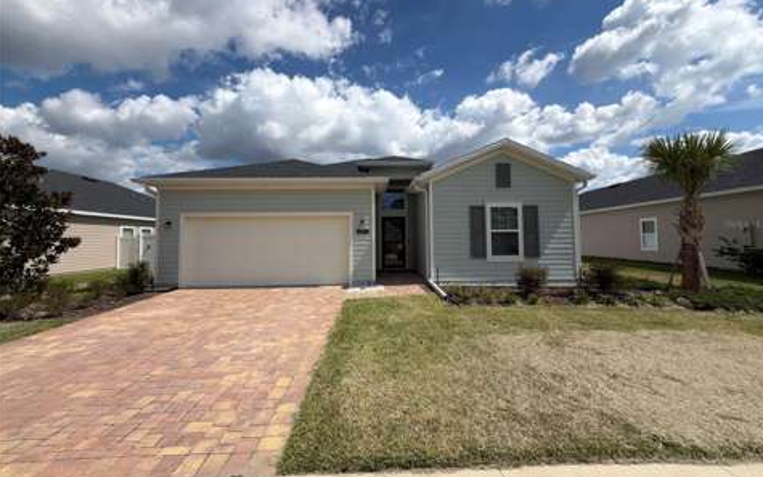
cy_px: 223
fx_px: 312
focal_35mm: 15
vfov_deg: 74.7
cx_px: 384
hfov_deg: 101.5
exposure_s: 1/1613
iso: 20
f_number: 2.2
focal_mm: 2.22
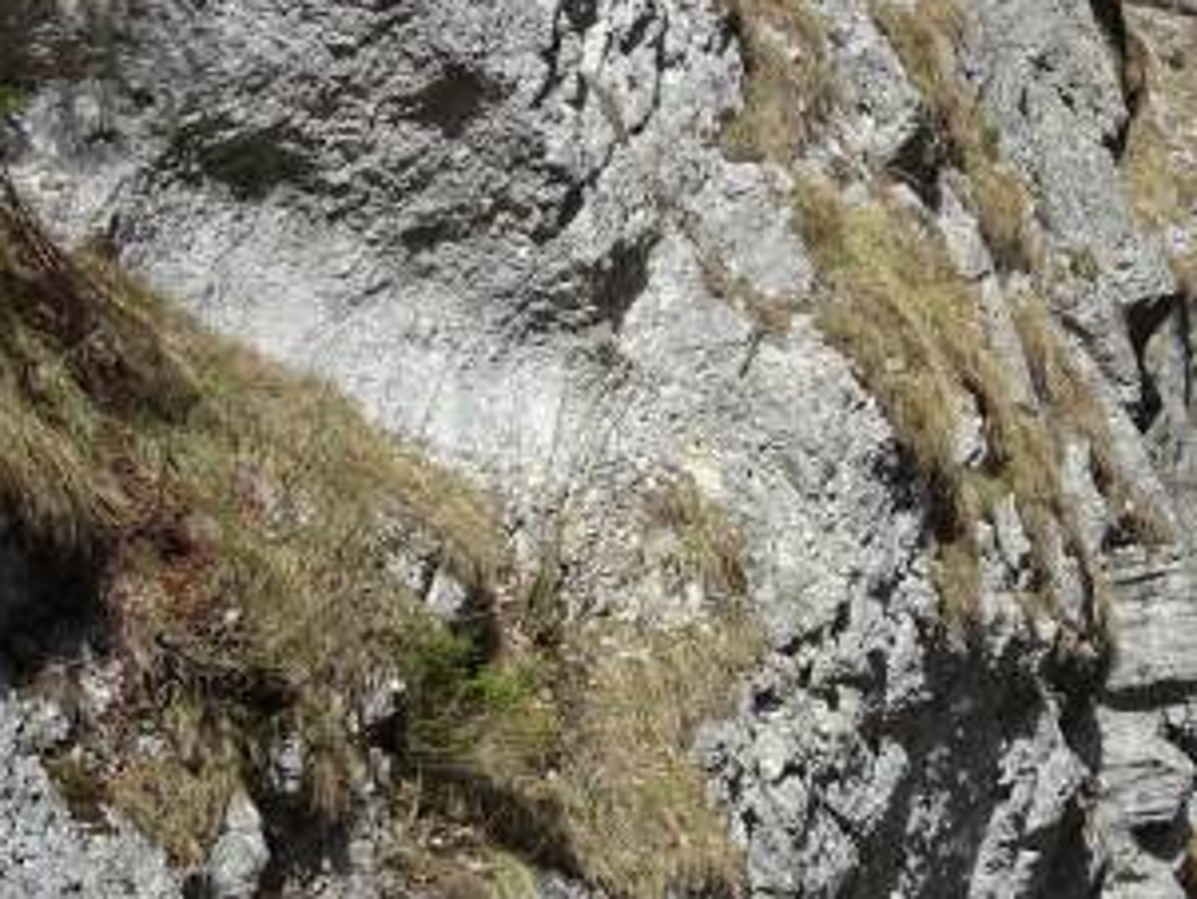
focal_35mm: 101
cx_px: 982
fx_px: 3494
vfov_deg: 14.6
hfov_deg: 19.2
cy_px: 636
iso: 80
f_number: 4
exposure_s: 1/400
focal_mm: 6.56
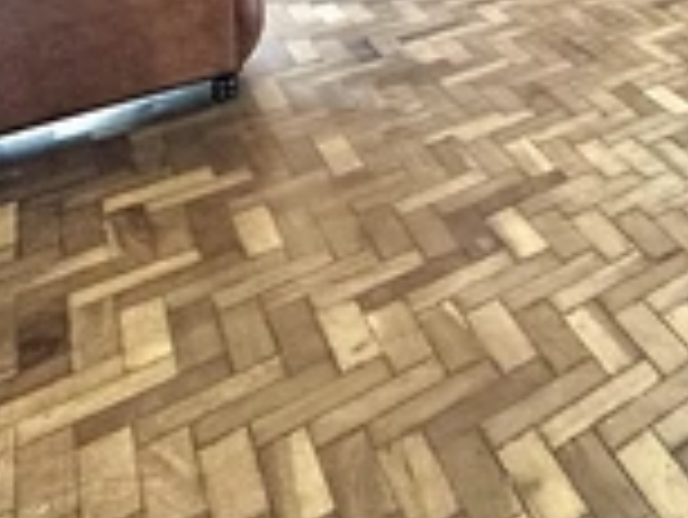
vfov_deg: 25.7
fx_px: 875
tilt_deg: -6.6
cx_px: 895
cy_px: -234
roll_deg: +0.0
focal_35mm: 44
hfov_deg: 32.3
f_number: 2.2
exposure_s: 1/120
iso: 250
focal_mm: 2.22
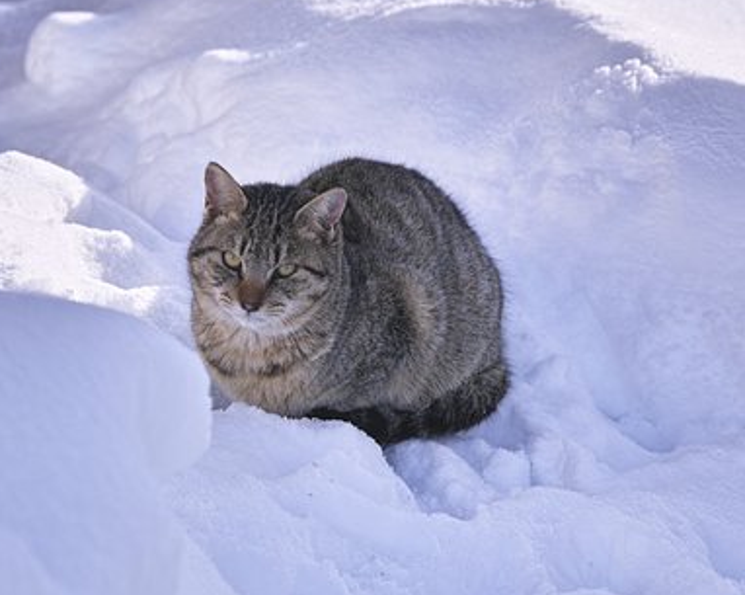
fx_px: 3327
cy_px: 278
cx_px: 406
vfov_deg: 10.2
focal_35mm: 151
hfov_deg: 12.8
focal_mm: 80
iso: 100
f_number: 5.6
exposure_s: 1/250
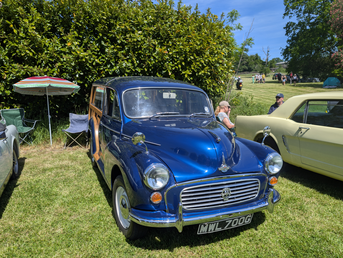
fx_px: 258
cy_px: 136
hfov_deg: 67.2
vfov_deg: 53.2
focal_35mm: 26
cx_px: 179
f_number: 1.68
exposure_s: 1/1406
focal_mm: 6.9
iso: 20
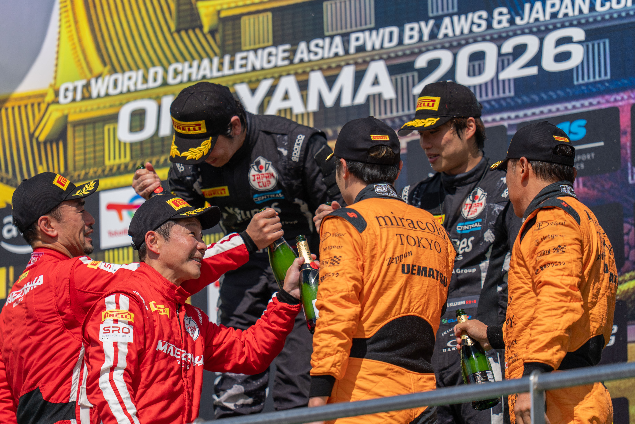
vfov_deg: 3.4
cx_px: 318
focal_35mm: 400
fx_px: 7055
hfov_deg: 5.2
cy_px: 212
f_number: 2.8
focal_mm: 400
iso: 125
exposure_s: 1/2000
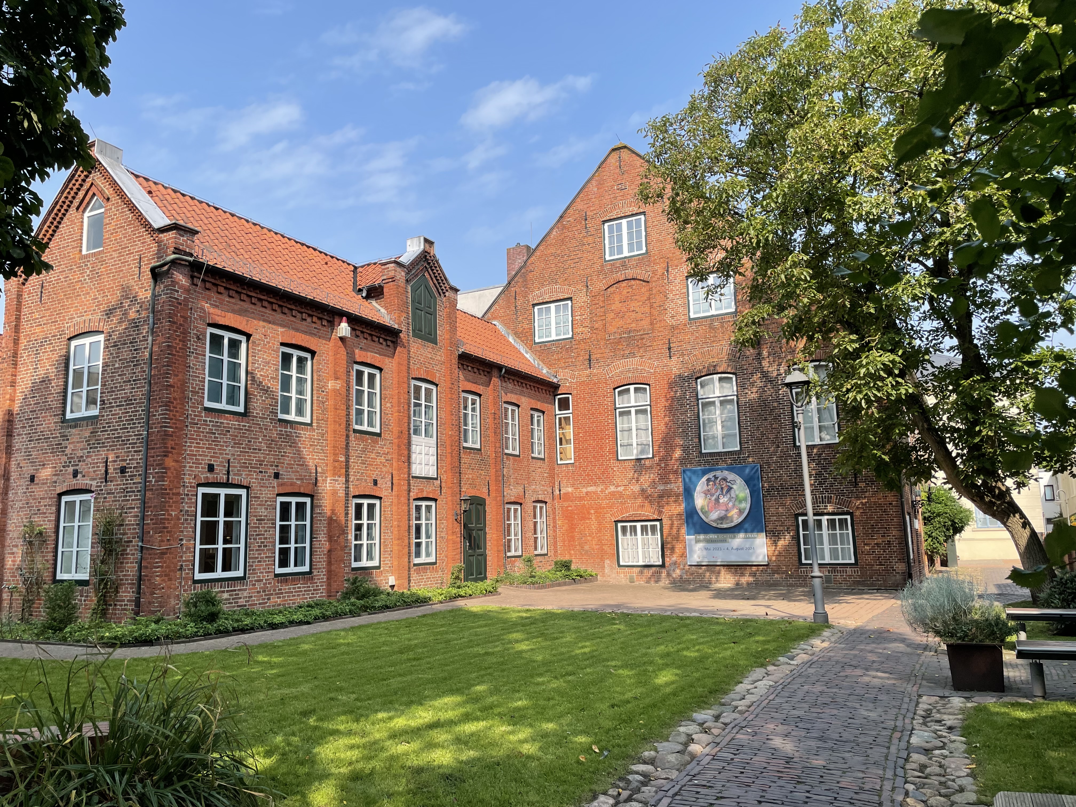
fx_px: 808
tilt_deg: +8.8
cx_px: 538
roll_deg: +1.7
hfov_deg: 67.3
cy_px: 404
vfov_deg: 53.1
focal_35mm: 26
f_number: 1.6
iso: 32
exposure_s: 1/2132
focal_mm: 4.2
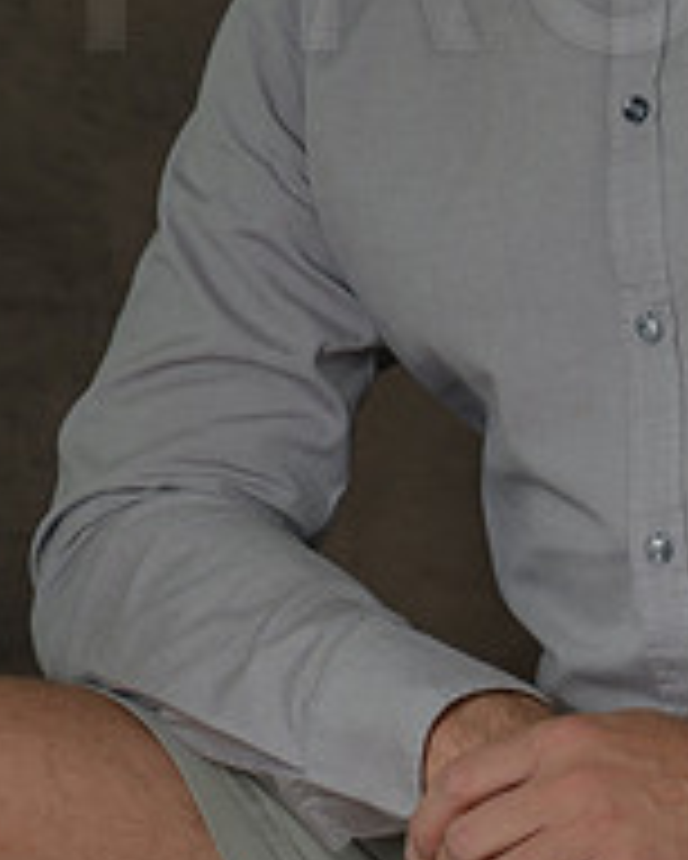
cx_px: 773
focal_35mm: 423
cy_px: 131
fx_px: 10758
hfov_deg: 3.7
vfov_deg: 4.6
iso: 100
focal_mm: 105
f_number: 7.1
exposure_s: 1/200
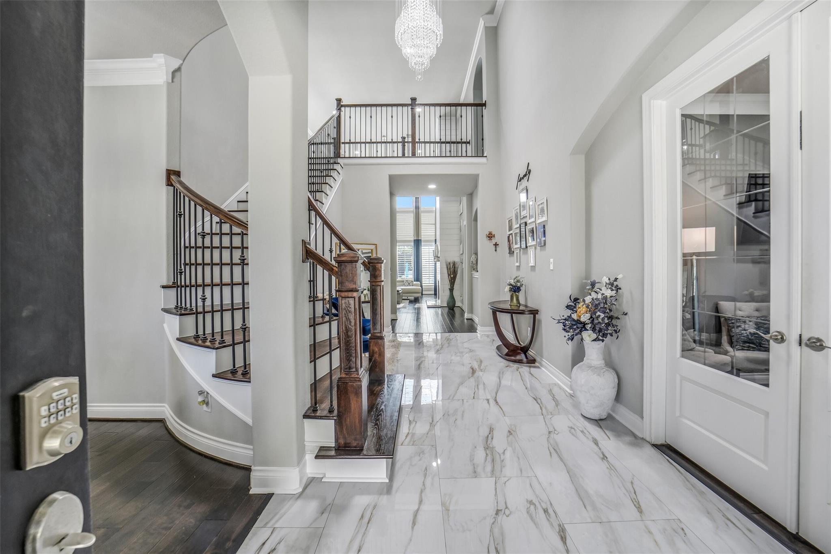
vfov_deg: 81.2
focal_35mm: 14
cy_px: 277
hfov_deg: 104.2
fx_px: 323
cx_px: 416
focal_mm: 14
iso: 500
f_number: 11
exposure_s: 1/10
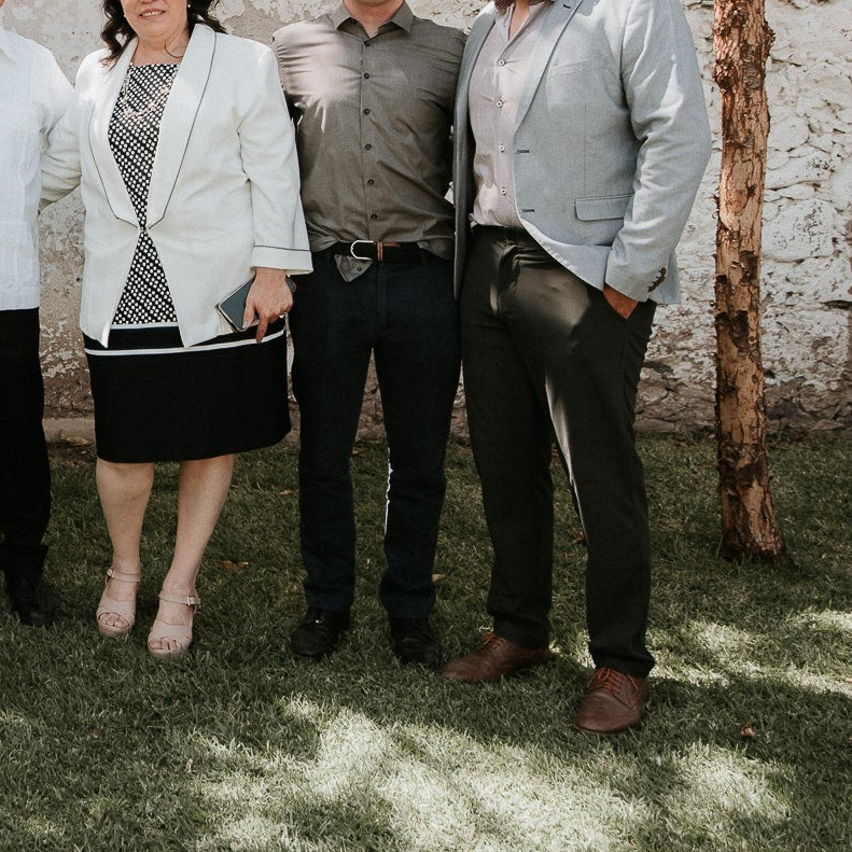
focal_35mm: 55
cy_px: 165
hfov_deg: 27.1
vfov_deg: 30.3
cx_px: -192
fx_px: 1532
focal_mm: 25
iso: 100
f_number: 4.5
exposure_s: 1/320
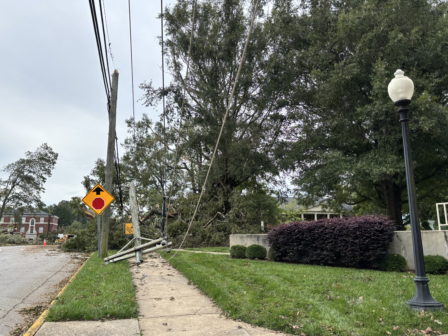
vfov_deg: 48.2
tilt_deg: +14.0
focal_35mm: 29
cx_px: 204
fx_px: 375
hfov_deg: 61.5
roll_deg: +0.9
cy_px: 165
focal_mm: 5.96
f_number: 1.6
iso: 50
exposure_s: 1/1695
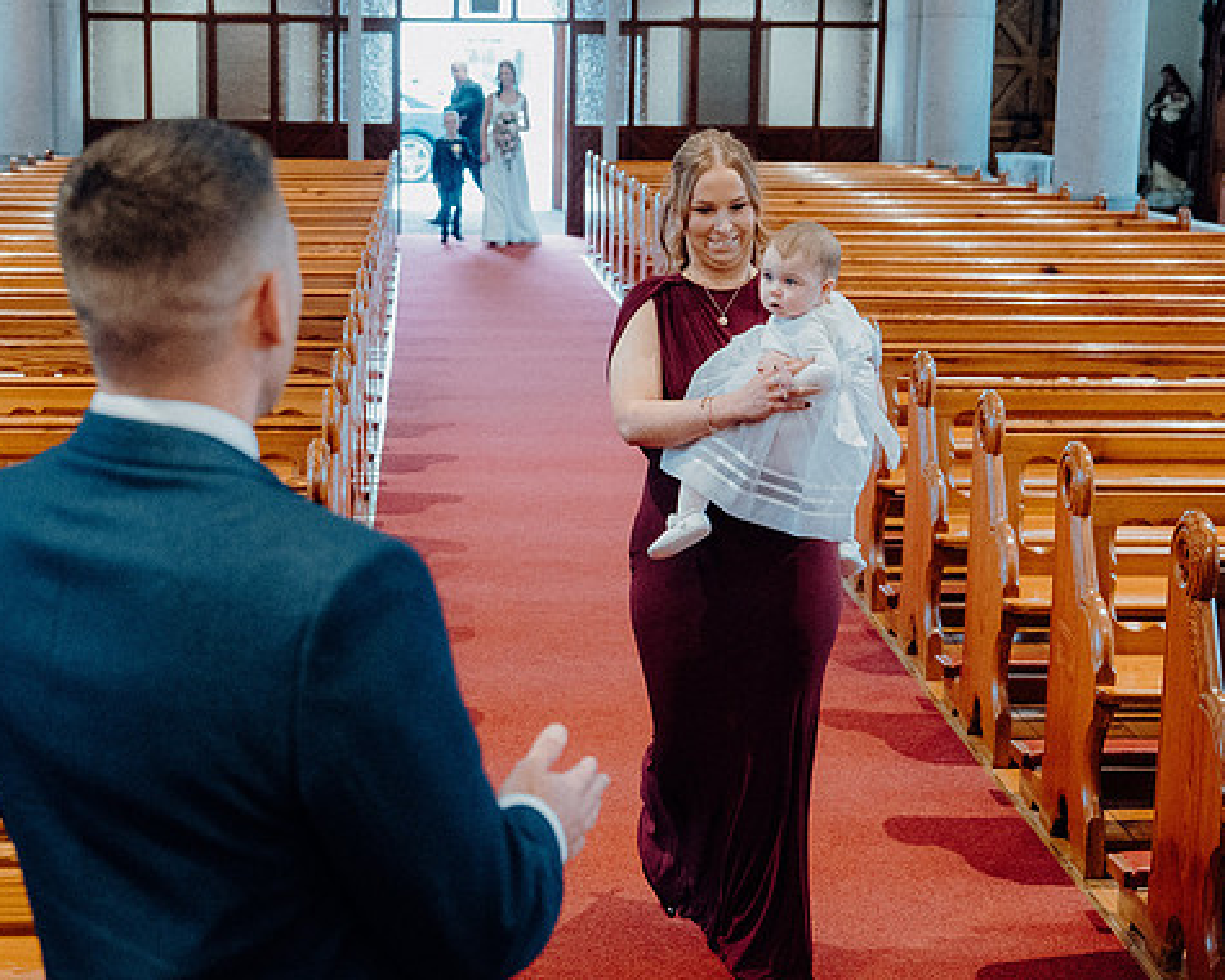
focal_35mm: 63
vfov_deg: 24.2
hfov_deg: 29.9
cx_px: 485
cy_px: 489
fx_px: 2284
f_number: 3.5
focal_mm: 37
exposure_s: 1/200
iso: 5000
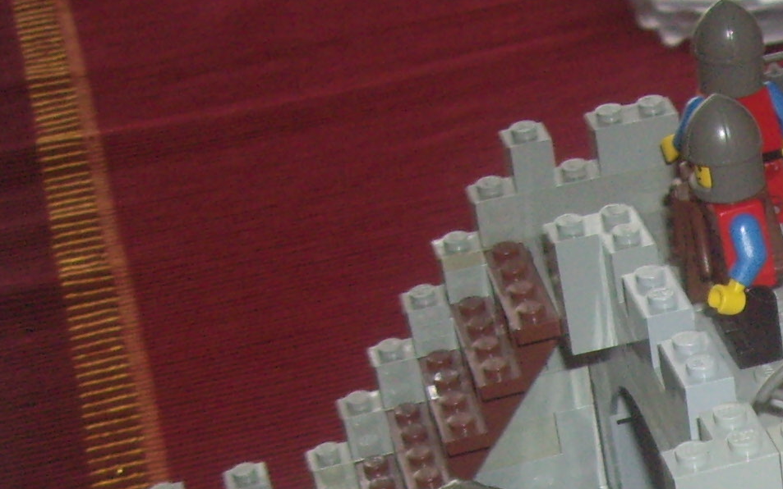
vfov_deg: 10.6
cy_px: 733
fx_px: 2540
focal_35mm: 119
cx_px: 1131
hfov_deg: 16.2
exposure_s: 1/40
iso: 200
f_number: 2.7
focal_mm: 6.2
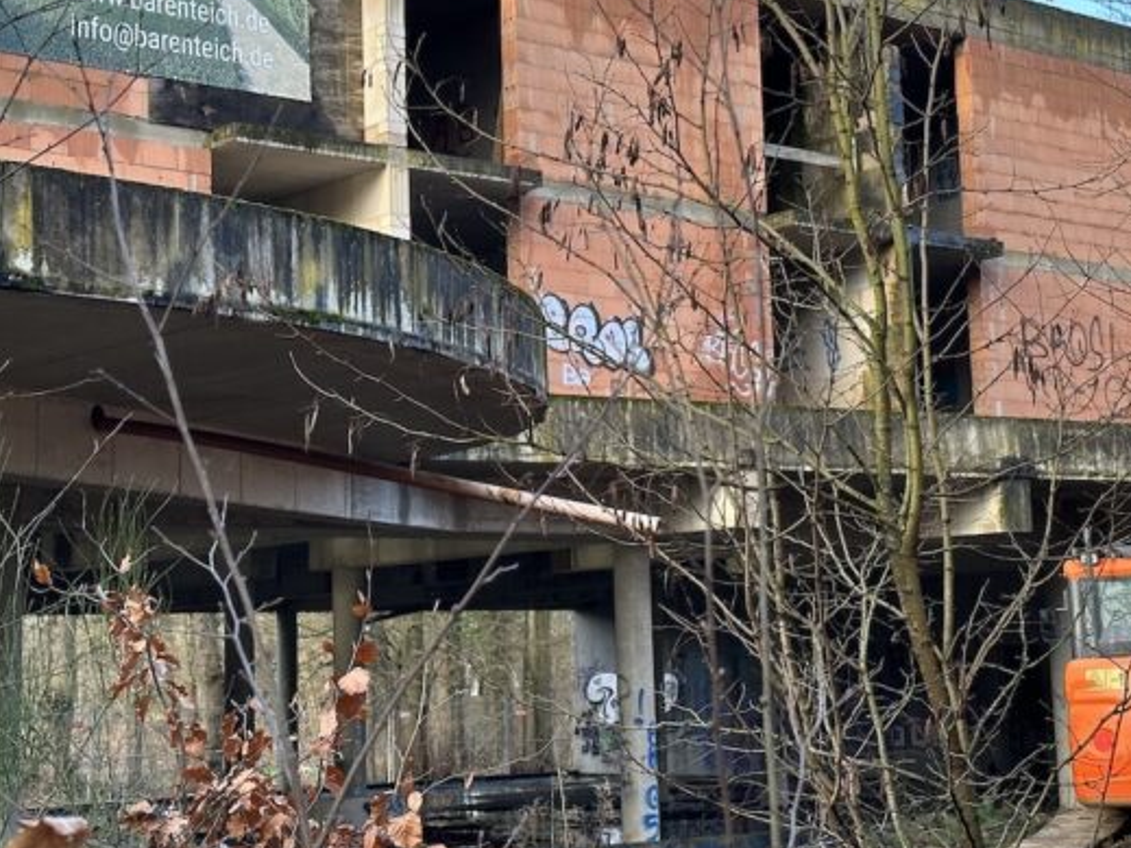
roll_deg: +2.2
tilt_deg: +7.9
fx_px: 2319
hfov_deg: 27.4
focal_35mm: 71
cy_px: 314
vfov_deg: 20.7
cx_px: 588
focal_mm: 6.86
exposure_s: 1/313
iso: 64
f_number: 1.78
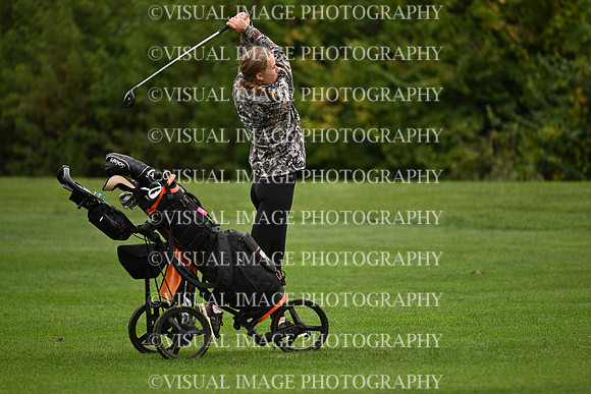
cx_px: 296
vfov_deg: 3.4
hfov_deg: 5.2
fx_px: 6568
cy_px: 197
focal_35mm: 400
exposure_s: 1/1250
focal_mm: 400
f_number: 4.5
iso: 640
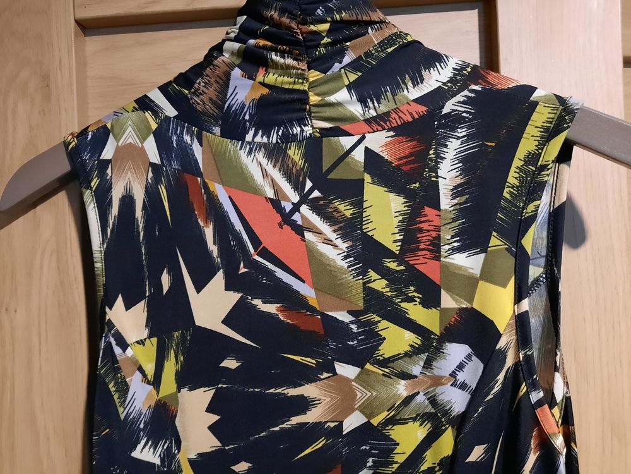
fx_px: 456
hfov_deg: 69.4
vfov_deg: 54.9
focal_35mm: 25
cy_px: 237
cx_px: 316
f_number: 2
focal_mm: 4.6
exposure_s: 1/20
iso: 1000
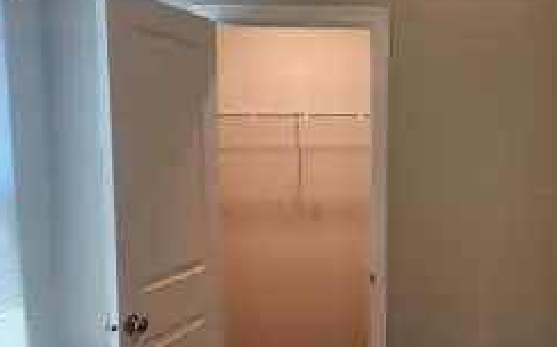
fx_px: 607
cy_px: 217
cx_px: 370
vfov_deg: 31.8
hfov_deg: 48.5
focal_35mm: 40
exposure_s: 1/120
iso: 250
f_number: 1.8
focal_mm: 5.54
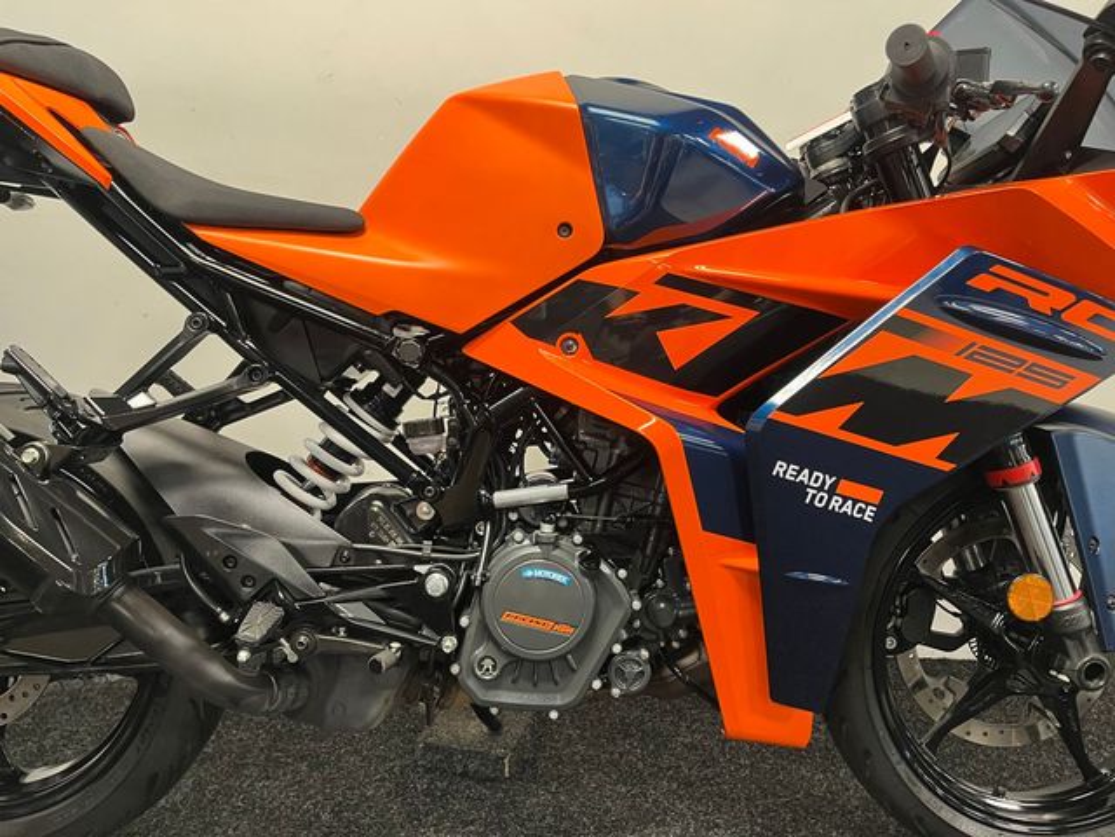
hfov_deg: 67.3
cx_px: 558
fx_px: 837
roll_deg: +0.1
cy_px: 418
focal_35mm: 26
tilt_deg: -8.5
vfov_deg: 53.1
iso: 250
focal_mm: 5.1
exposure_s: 1/50
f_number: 1.6
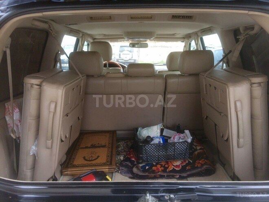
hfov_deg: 61.7
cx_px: 134
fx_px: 225
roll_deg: -0.6
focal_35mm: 29
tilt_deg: -7.8
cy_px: 101
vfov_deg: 48.2
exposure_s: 1/50
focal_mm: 4.15
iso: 32
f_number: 2.2
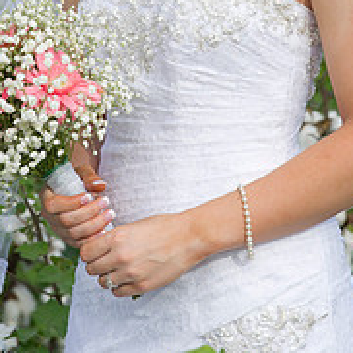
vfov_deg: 4.2
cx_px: 160
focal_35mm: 419
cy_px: -39
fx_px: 4834
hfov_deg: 4.2
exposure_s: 1/200
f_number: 8
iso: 160
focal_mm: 200
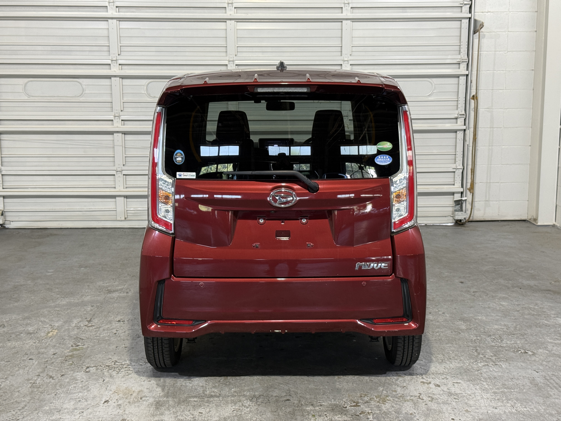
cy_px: 210
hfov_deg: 39.7
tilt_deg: -8.9
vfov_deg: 30.3
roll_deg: +0.0
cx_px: 280
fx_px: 778
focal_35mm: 48
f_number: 1.78
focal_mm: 6.76
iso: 125
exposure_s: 1/60
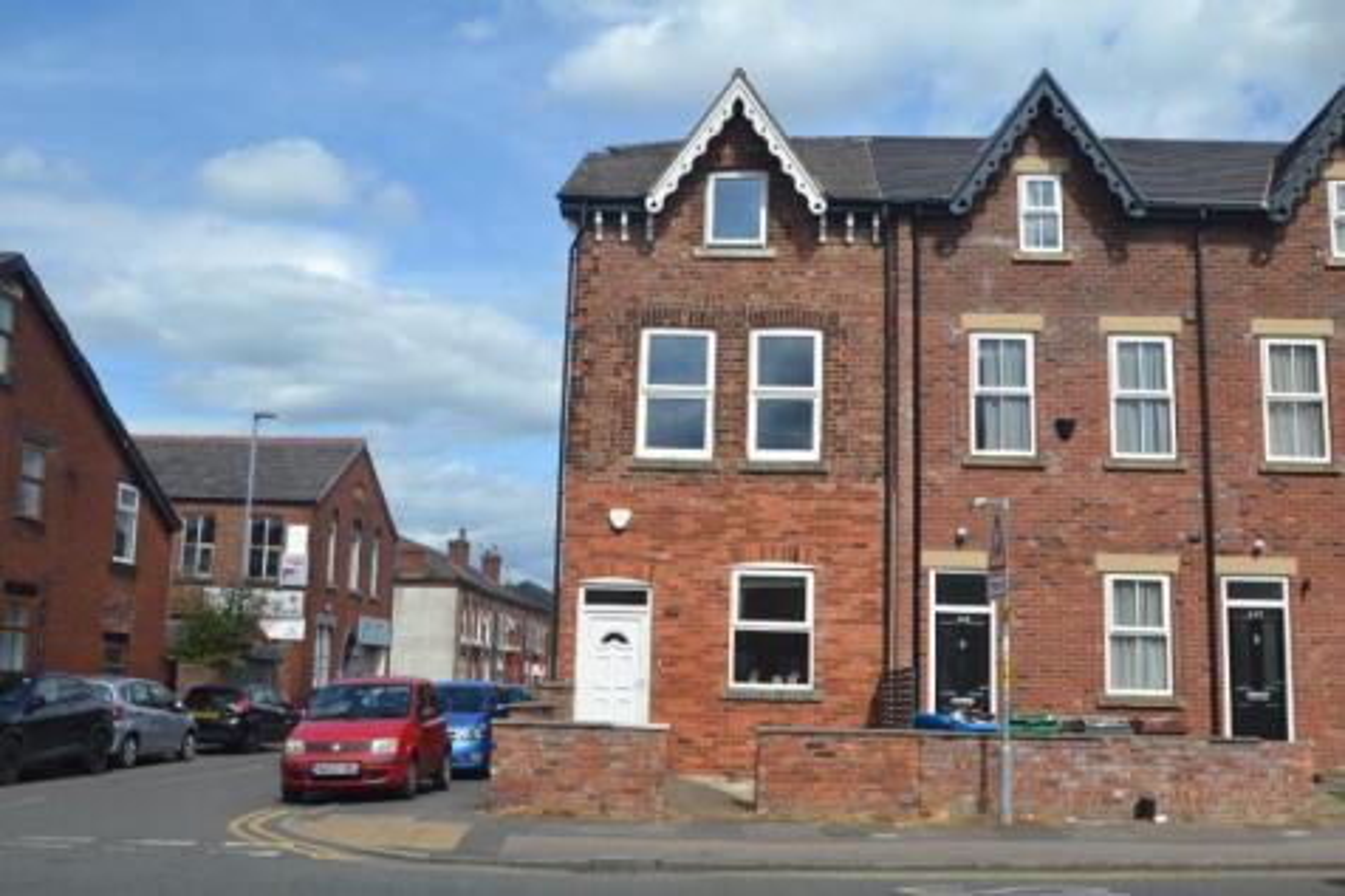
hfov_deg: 53.1
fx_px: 1344
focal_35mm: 36
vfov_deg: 36.8
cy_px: 448
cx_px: 672
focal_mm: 24
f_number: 8
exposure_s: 1/250
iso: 100
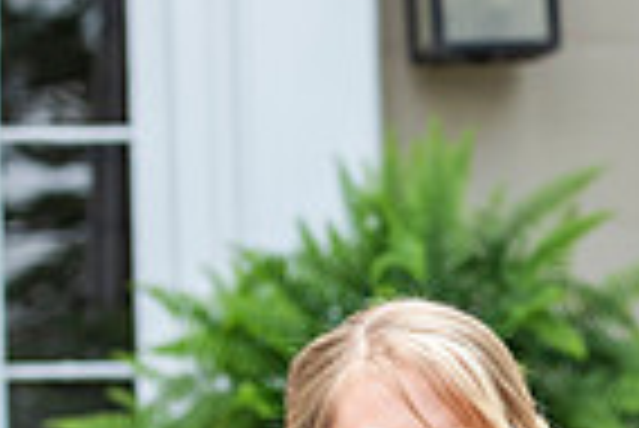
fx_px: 5064
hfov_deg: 7.2
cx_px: 670
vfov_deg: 4.8
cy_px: 642
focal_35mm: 285
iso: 500
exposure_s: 1/640
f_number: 3.5
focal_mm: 70
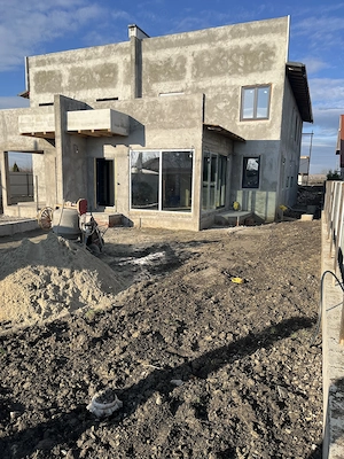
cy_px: 230
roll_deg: -0.6
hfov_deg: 53.1
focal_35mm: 26
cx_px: 172
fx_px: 345
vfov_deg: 67.3
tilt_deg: -11.5
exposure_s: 1/2571
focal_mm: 5.1
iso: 50
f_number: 1.6
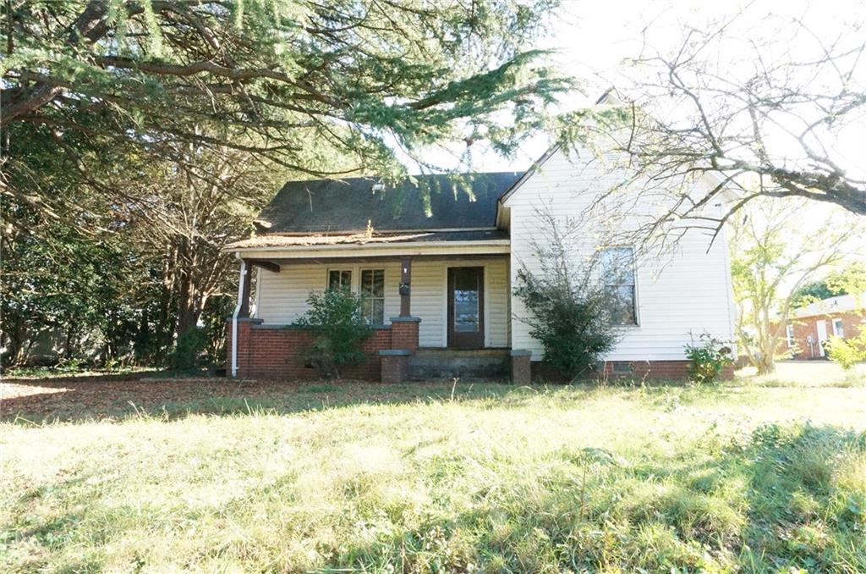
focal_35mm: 18
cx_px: 433
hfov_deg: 90.1
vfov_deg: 67.1
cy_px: 287
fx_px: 432
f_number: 22
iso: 6400
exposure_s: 1/160
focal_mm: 12
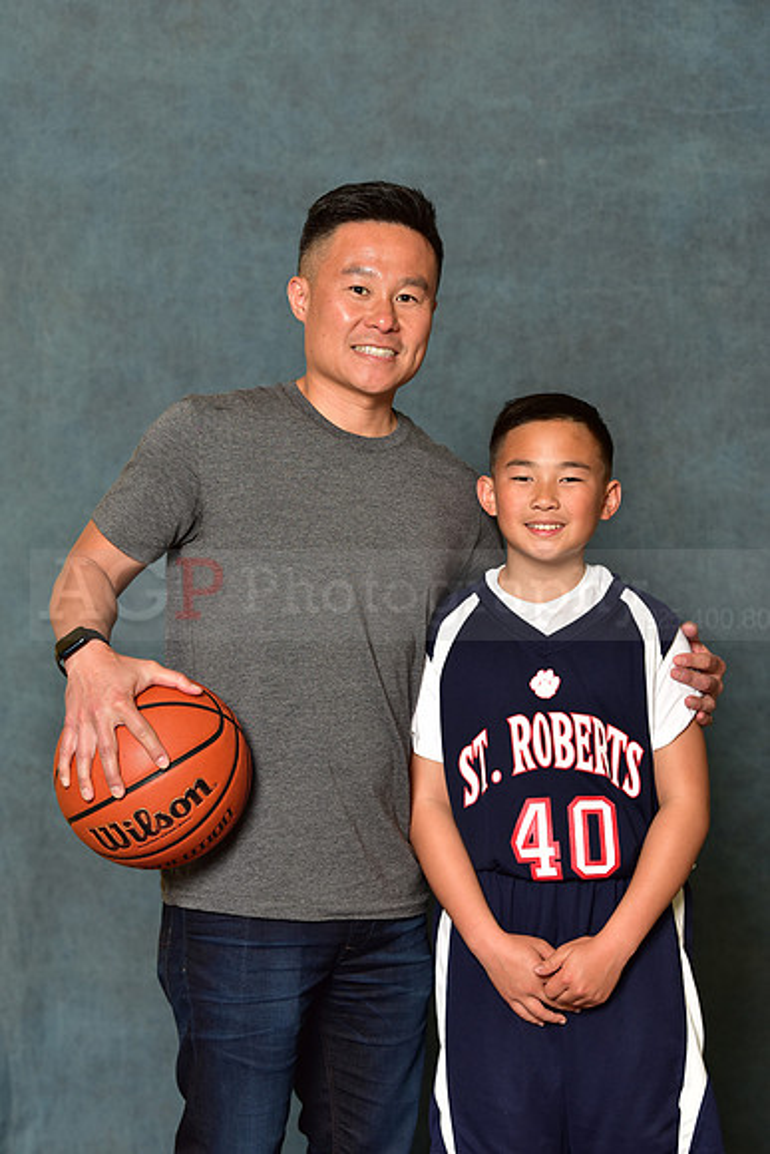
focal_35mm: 86
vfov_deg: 23.6
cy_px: 577
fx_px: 2757
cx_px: 385
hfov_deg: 15.9
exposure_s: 1/200
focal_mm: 86
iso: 320
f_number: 4.5
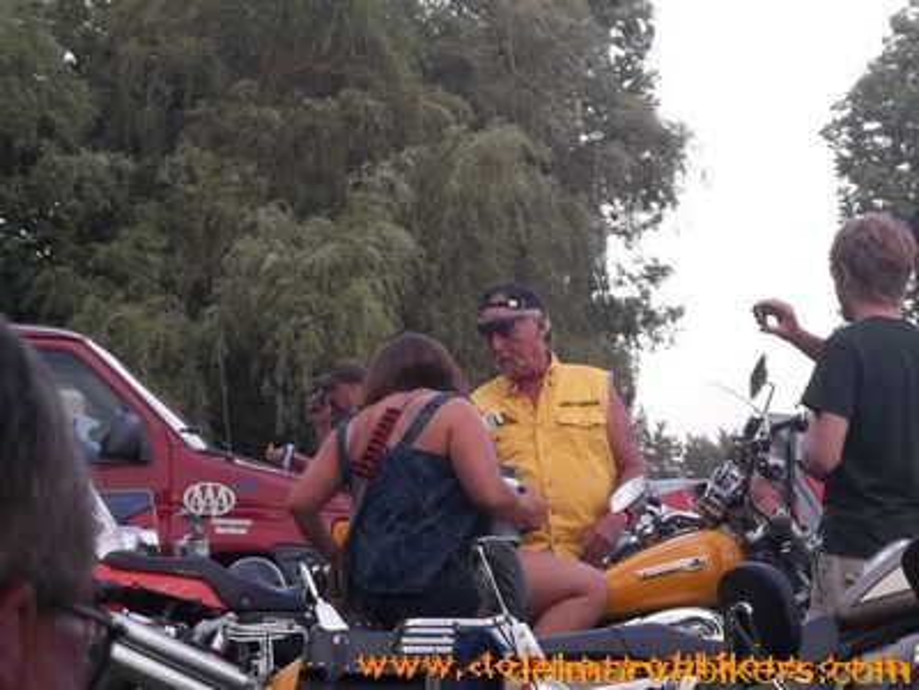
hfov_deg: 14.6
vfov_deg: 11.0
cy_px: 345
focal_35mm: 135
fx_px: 3584
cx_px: 460
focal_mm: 24.5
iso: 160
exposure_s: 1/80
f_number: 5.9
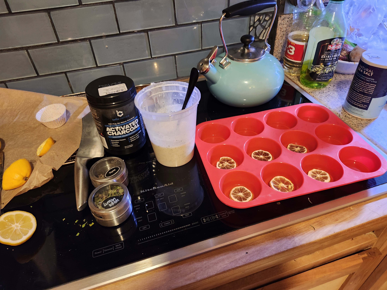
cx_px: 194
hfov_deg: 73.9
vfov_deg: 58.9
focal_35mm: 23
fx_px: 257
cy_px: 145
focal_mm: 5.54
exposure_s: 1/60
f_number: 1.8
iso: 640
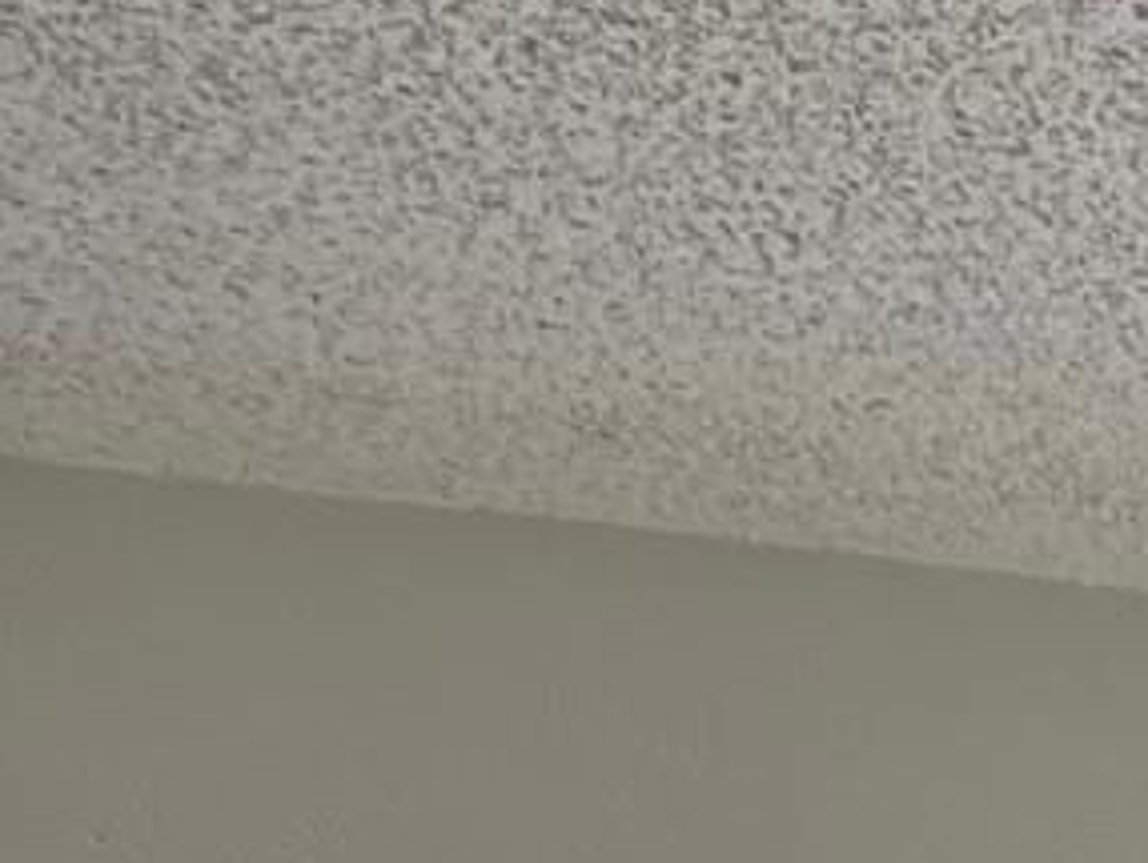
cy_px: 2818
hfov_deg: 9.2
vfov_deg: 7.0
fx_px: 6074
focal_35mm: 183
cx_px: 3139
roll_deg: -1.6
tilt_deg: -4.9
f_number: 1.6
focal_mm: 5.1
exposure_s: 1/184
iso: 32
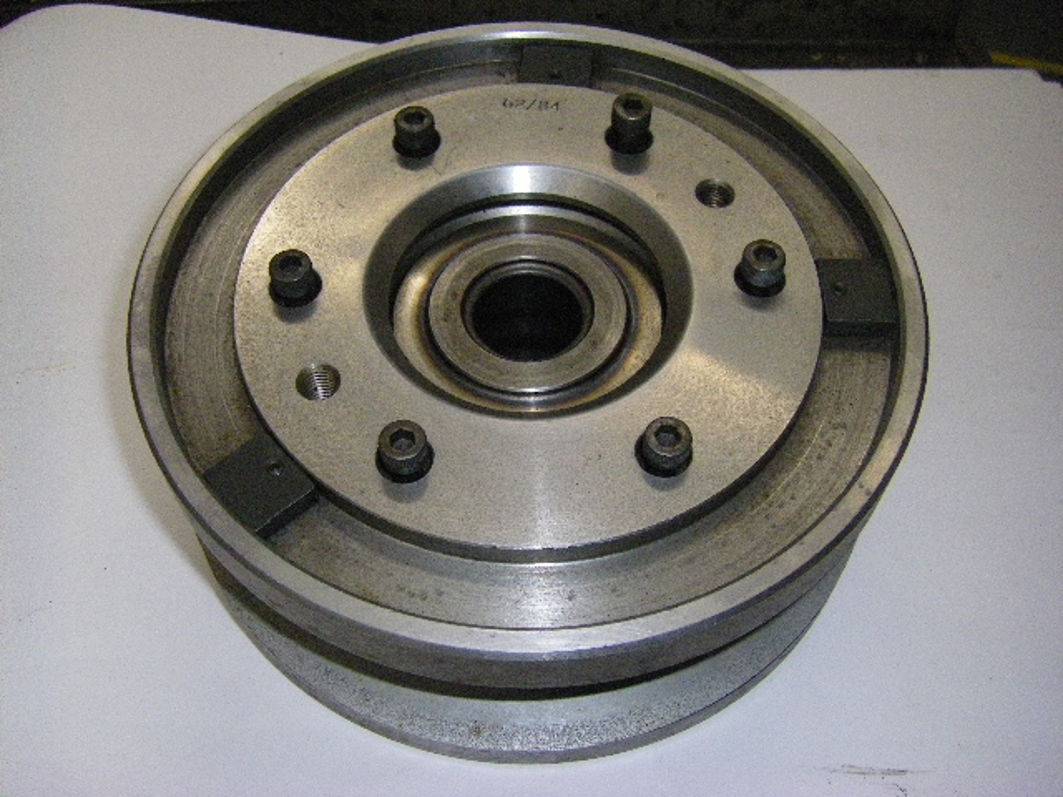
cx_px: 532
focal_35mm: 38
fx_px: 1167
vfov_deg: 37.7
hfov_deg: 49.0
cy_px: 398
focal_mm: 6.3
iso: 800
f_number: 7
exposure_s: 1/50
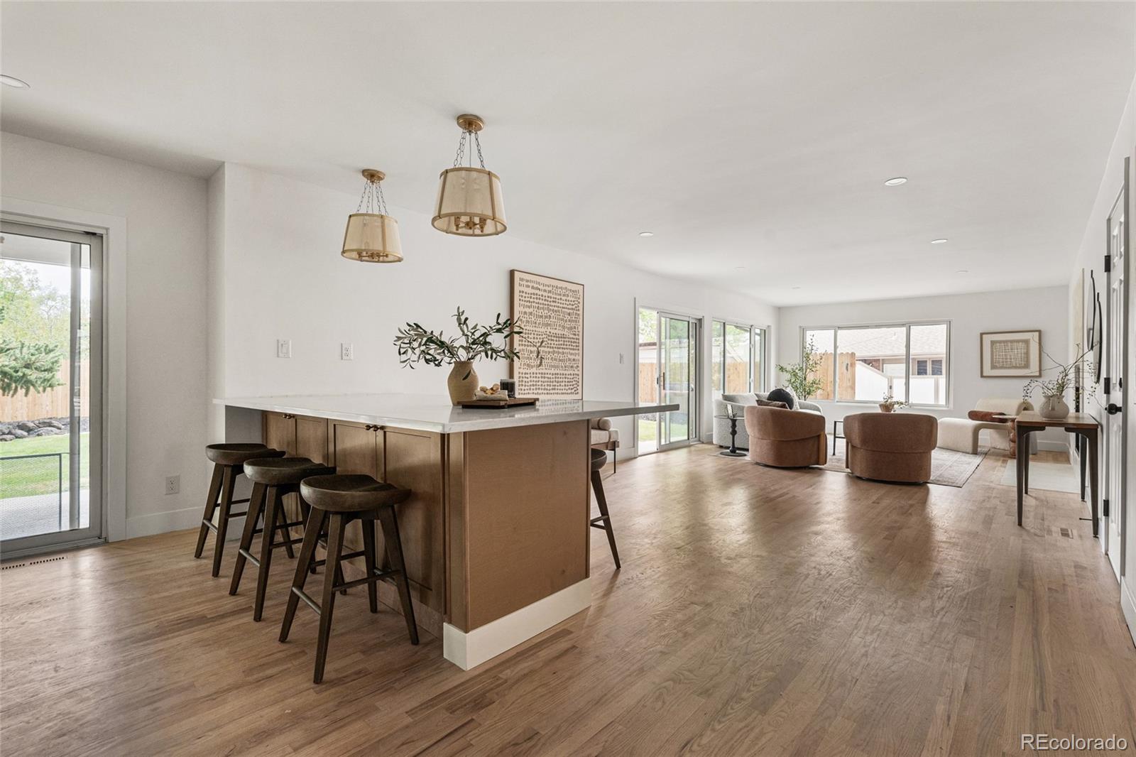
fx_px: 505
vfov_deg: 73.7
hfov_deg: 96.7
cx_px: 568
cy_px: 378
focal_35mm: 16
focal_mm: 16
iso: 500
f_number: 8
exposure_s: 1/30
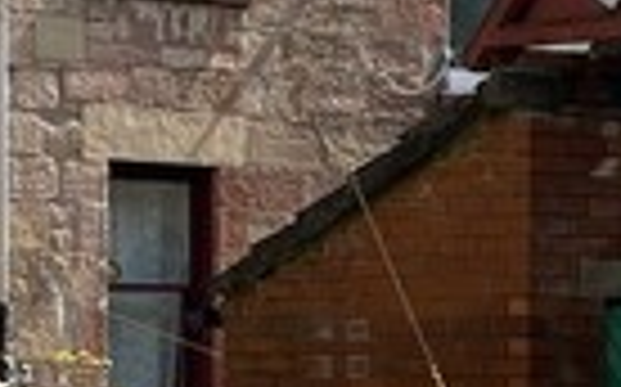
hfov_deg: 10.2
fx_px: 3467
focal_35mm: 205
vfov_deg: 6.3
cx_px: 338
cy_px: 630
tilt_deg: -4.8
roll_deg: +0.1
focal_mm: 4.25
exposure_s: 1/998
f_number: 1.8
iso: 32
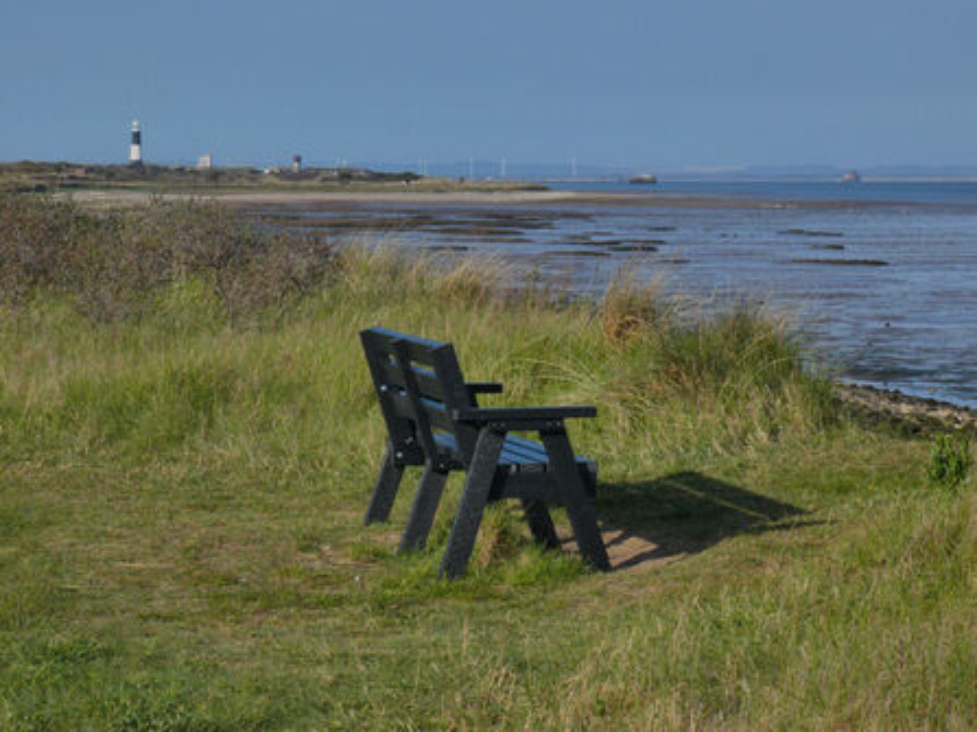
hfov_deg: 18.4
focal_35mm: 107
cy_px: 366
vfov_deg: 13.8
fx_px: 3019
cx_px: 488
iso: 320
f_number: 7.1
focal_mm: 19.2
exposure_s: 1/800
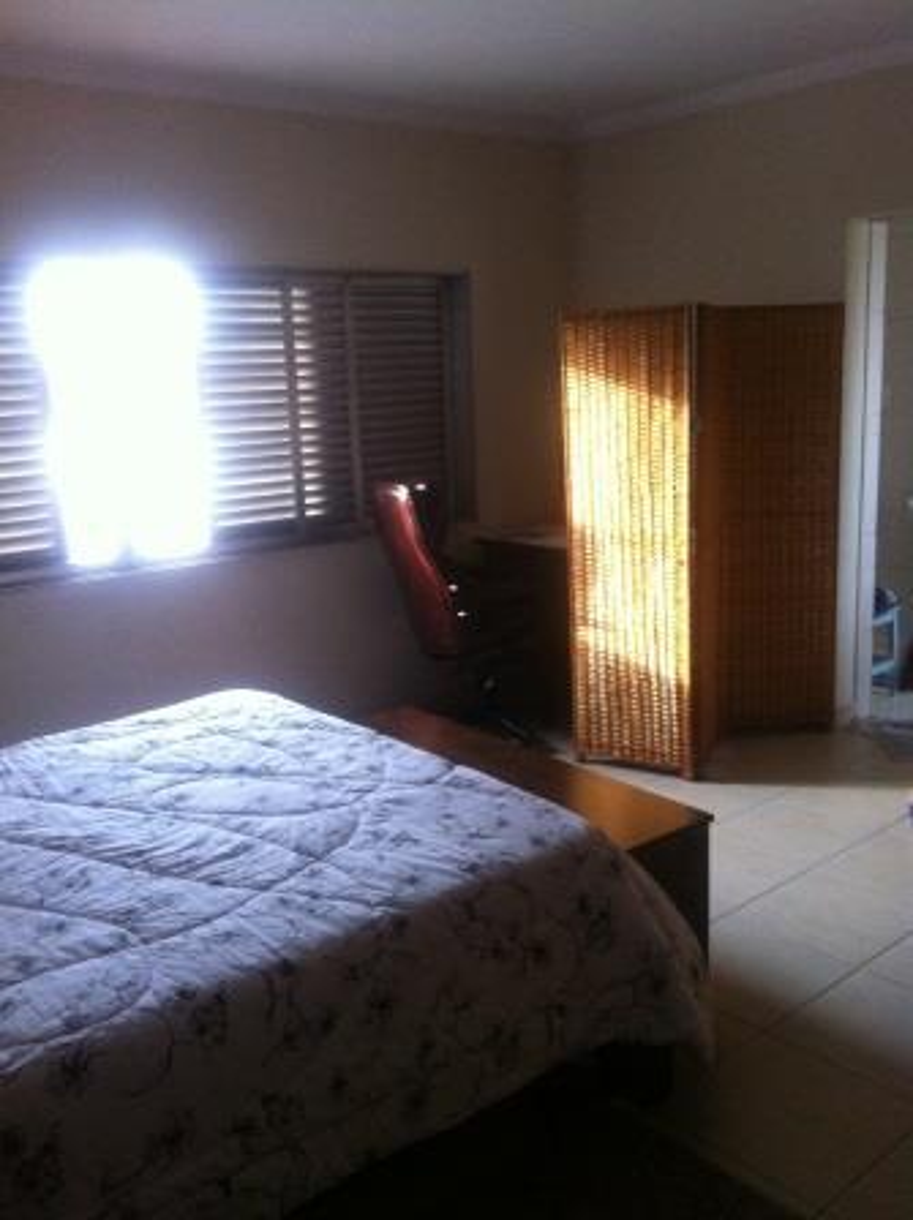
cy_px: 610
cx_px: 456
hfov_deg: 40.6
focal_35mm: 35
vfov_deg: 52.7
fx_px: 1233
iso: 250
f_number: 2.8
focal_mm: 3.85
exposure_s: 1/17
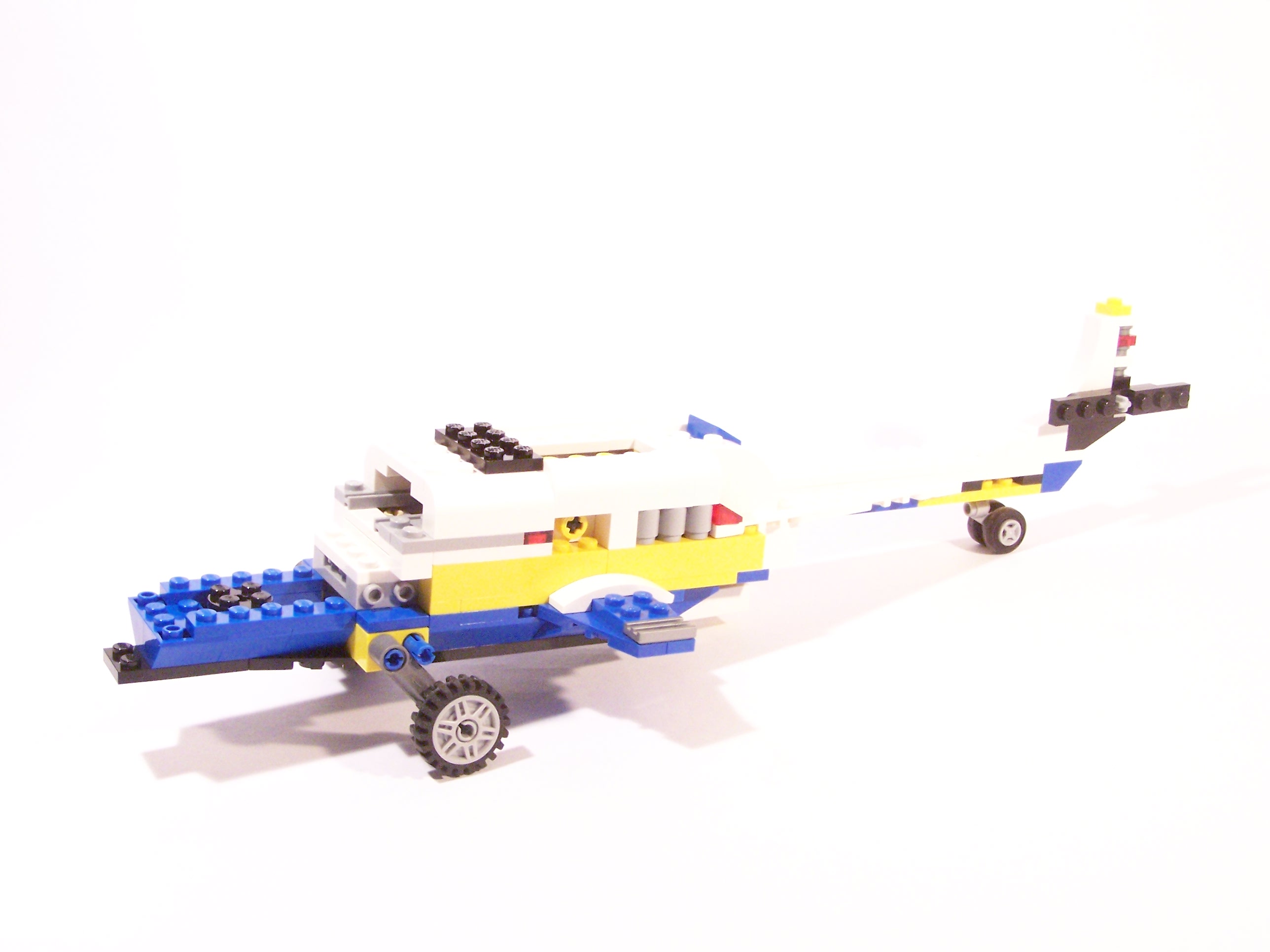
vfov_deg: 30.3
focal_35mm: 48
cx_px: 635
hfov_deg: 39.7
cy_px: 476
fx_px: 1761
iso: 400
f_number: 3.6
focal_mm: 8
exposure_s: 1/20
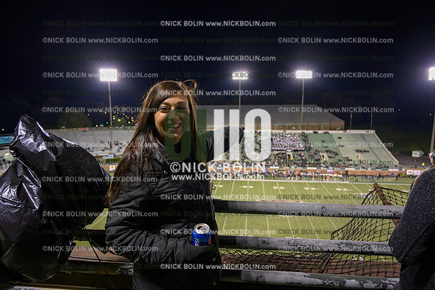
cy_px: 145
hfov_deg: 70.4
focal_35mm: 26
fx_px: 308
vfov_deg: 50.4
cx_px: 218
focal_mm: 25.5
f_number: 4
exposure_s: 1/125
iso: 2000
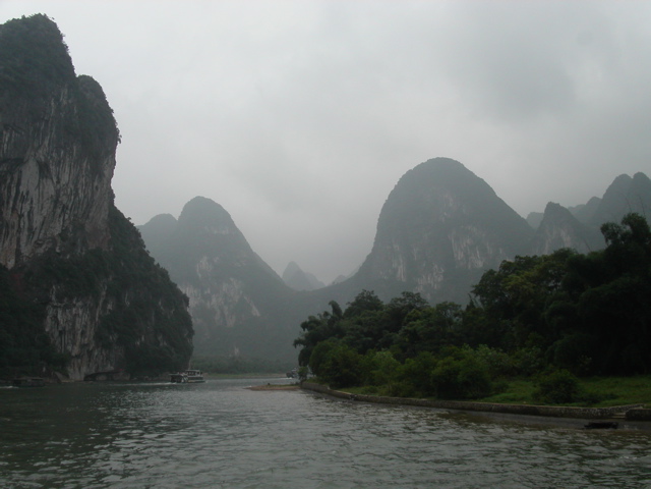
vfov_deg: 37.7
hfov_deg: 49.0
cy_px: 244
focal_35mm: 38
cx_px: 326
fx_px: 715
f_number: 8
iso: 100
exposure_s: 1/500
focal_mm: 7.8
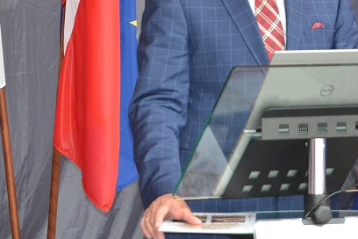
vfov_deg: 5.8
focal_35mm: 235
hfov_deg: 8.8
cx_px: 227
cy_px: 49
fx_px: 2337
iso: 1400
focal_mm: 80
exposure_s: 1/60
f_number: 5.3
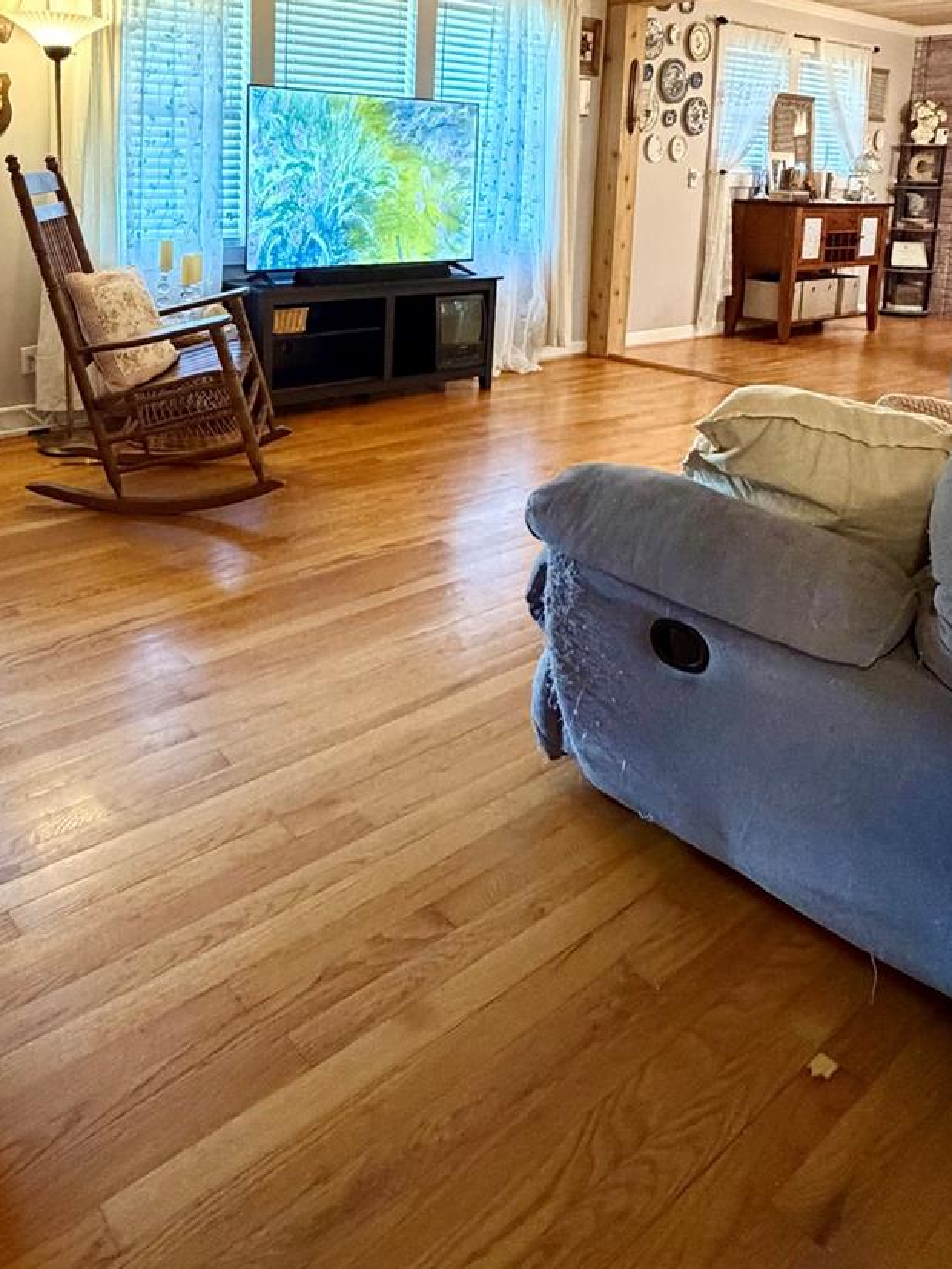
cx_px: 272
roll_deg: -1.3
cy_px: 290
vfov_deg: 62.7
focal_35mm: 26
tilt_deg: -7.2
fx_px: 954
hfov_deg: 51.4
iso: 800
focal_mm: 2.22
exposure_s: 1/60
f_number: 2.2
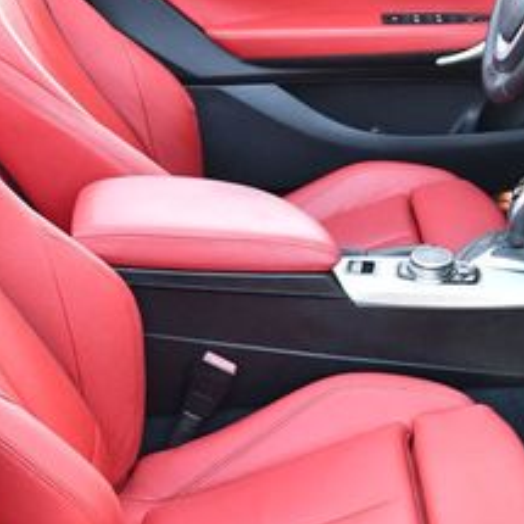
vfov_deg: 19.1
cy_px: 312
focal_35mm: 91
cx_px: 290
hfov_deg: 19.1
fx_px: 1558
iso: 800
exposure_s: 1/160
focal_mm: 18
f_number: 3.5
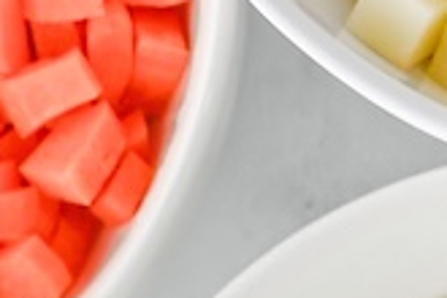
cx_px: 694
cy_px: 615
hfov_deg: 3.8
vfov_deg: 2.5
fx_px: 6791
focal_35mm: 547
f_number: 4
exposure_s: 1/125
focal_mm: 50
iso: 140
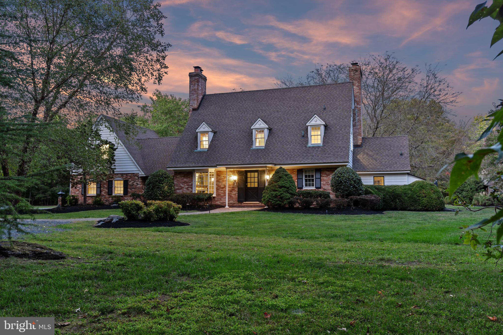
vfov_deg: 45.0
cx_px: 252
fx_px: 405
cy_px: 168
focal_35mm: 29
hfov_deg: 63.7
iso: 200
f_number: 7.1
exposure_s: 3.2
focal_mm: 29
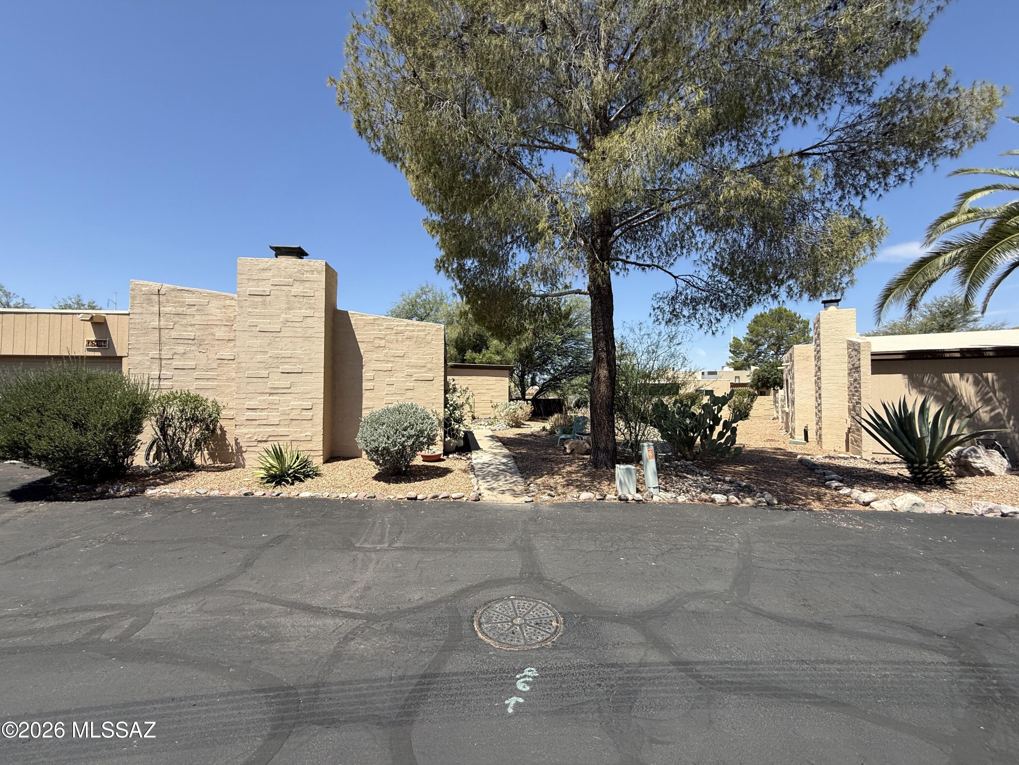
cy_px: 382
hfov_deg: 102.1
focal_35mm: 14
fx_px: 412
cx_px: 510
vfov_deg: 85.7
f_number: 2.2
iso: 50
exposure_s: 1/1656
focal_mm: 2.22
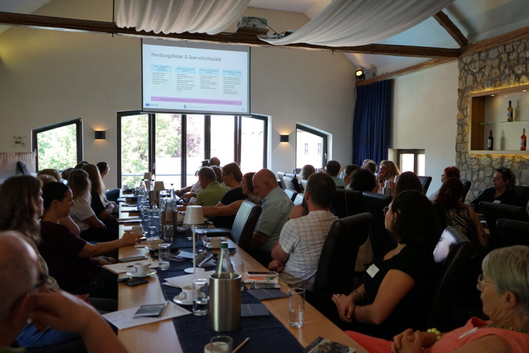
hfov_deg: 57.2
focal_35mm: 33
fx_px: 485
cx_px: 264
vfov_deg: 40.0
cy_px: 176
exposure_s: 1/320
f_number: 4
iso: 1600
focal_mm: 33
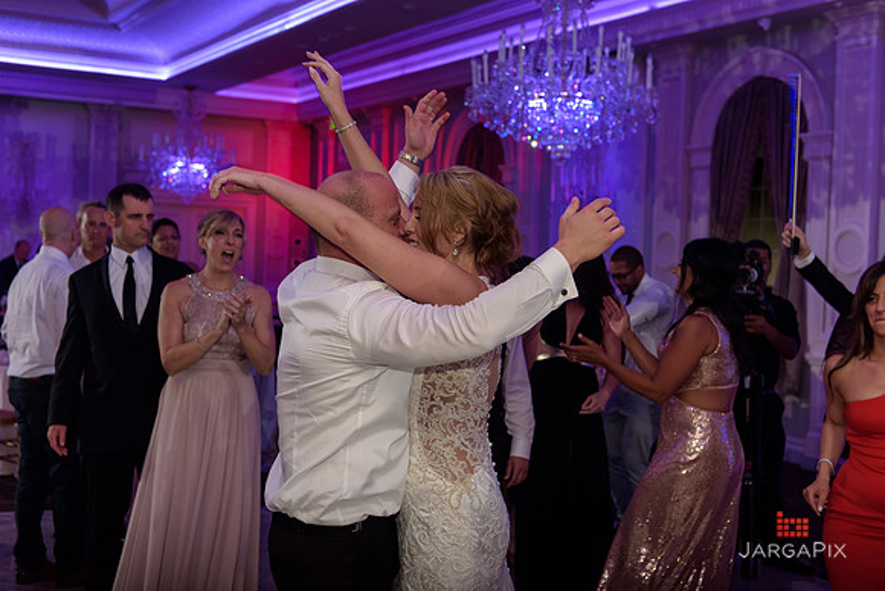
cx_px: 442
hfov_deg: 41.1
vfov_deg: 28.1
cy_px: 296
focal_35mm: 48
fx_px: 1180
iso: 1600
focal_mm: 48
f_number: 3.2
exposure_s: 1/125
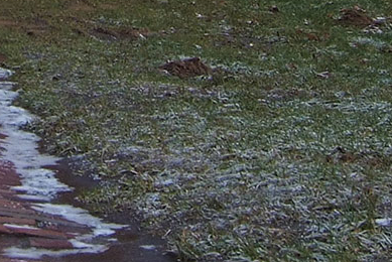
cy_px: -292
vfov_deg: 9.0
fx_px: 1547
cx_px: -102
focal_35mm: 142
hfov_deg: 13.9
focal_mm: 18
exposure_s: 1/180
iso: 200
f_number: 8
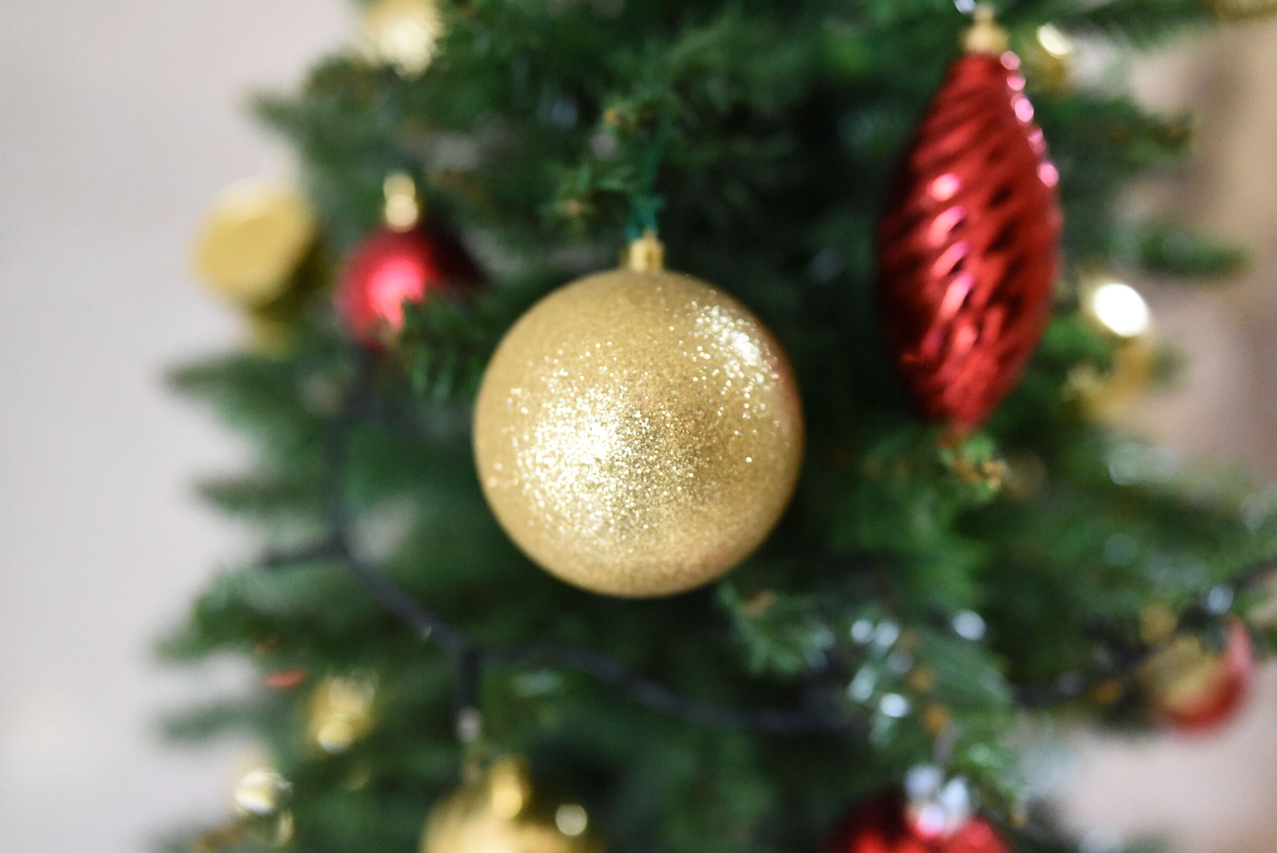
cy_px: 426
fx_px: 994
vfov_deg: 46.4
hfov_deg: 65.5
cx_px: 638
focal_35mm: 28
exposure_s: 1/4000
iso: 12800
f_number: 1.7
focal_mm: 28
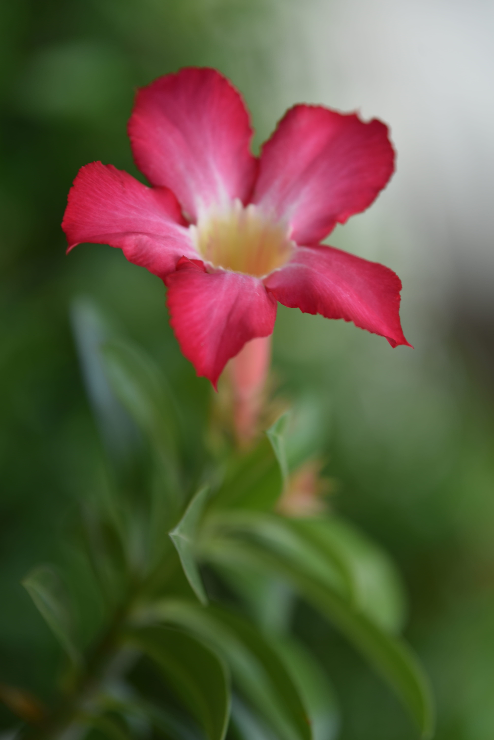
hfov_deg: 6.9
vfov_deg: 10.3
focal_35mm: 200
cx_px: 247
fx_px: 4113
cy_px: 370
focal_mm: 200
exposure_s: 1/100
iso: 100
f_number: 2.8
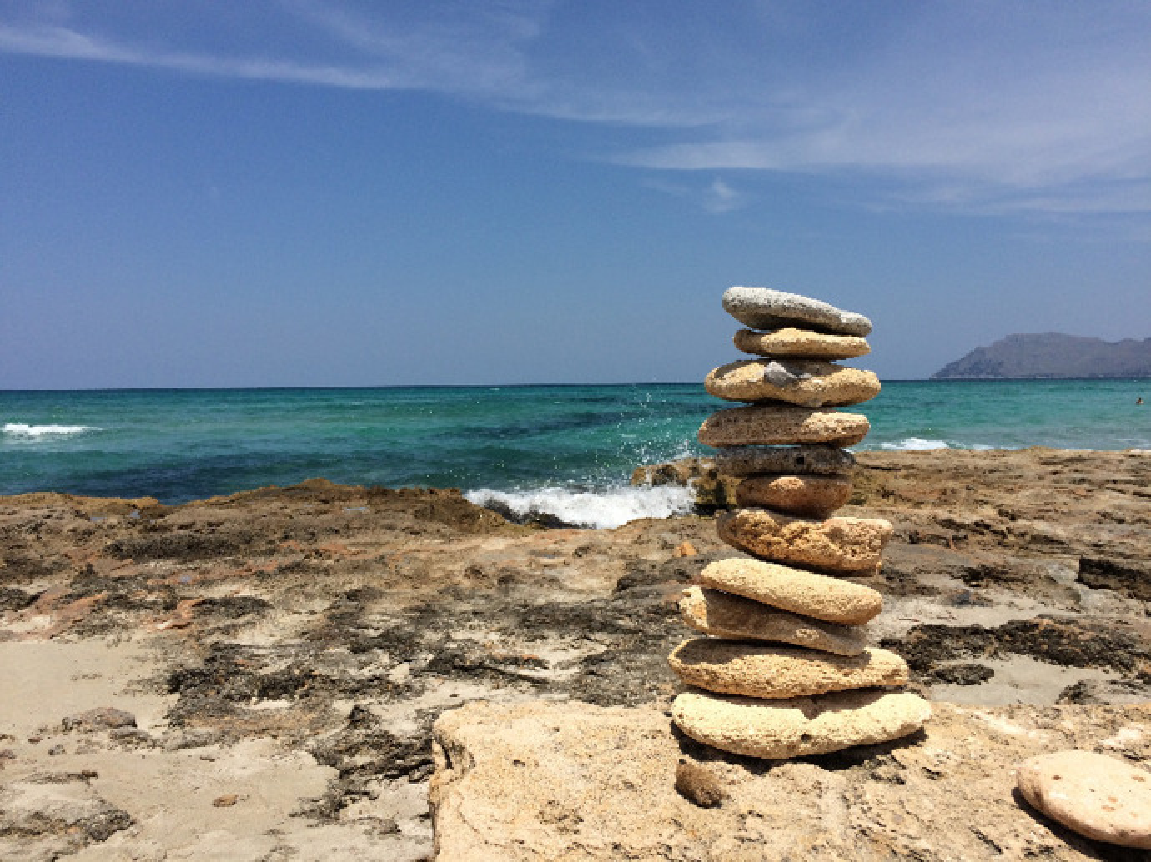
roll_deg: +0.3
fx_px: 964
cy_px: 431
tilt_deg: -4.1
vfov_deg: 48.2
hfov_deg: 61.7
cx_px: 576
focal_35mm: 29
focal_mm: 4.15
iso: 32
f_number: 2.2
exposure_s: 1/4115
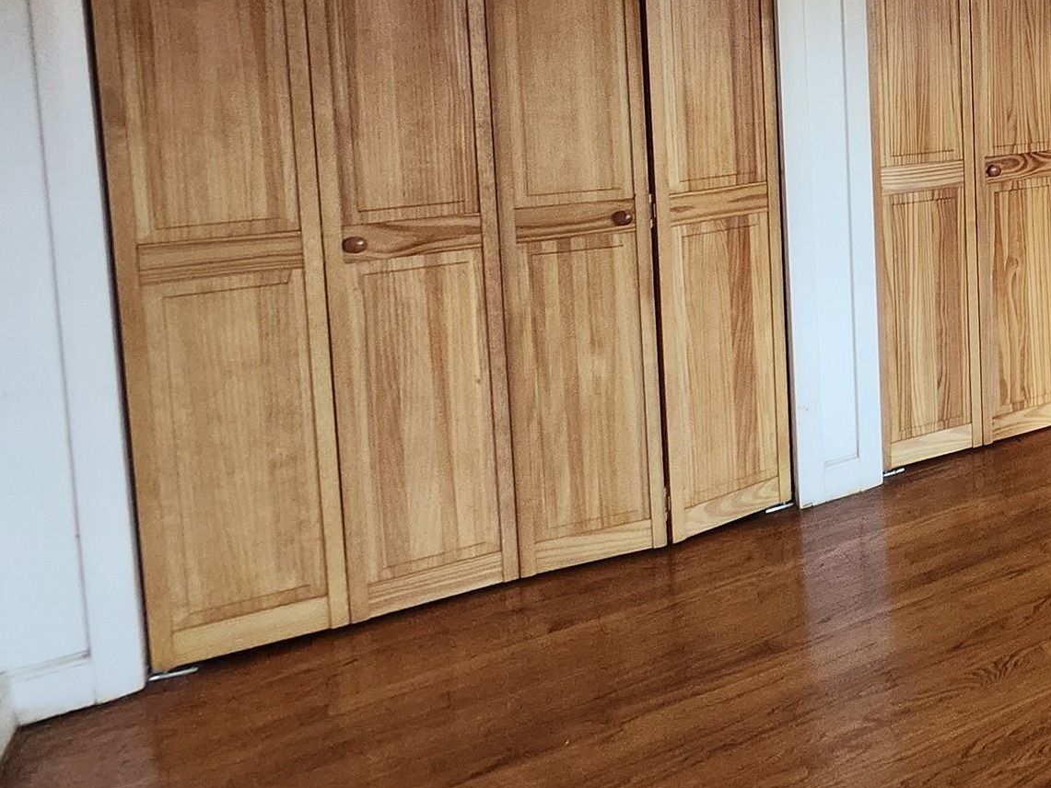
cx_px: 1371
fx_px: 1063
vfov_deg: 37.7
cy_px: 64
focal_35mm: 35
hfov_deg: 35.5
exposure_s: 1/60
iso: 320
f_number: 2.2
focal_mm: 1.74
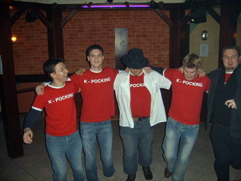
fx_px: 244
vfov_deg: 40.7
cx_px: 120
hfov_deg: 52.6
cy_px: 90
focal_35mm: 35
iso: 100
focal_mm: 5.8
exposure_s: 1/30
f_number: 2.8
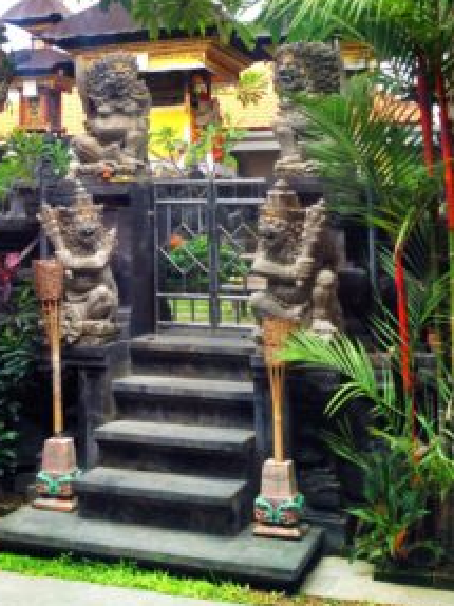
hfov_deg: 23.5
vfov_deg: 30.7
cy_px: 97
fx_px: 1068
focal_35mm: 61
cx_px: 60
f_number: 2.4
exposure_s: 1/120
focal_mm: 4.28
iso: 50
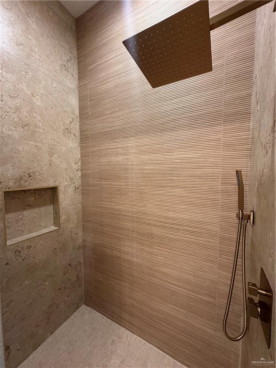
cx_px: 138
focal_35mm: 14
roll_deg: +0.7
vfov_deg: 102.1
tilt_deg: -3.3
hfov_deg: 85.7
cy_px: 184
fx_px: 149
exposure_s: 1/60
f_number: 2.2
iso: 320
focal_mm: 2.22
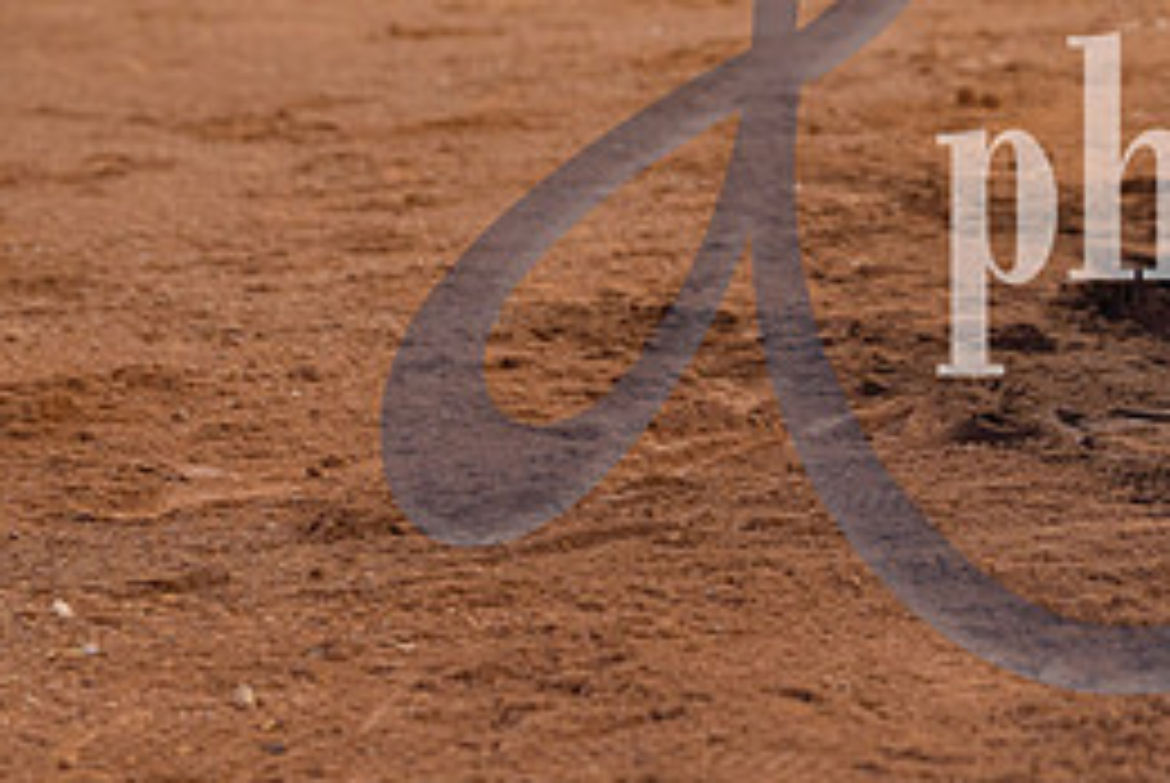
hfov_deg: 12.9
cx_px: 1300
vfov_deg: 8.8
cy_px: 7
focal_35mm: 156
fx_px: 5076
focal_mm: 70
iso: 2000
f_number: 5
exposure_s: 1/80
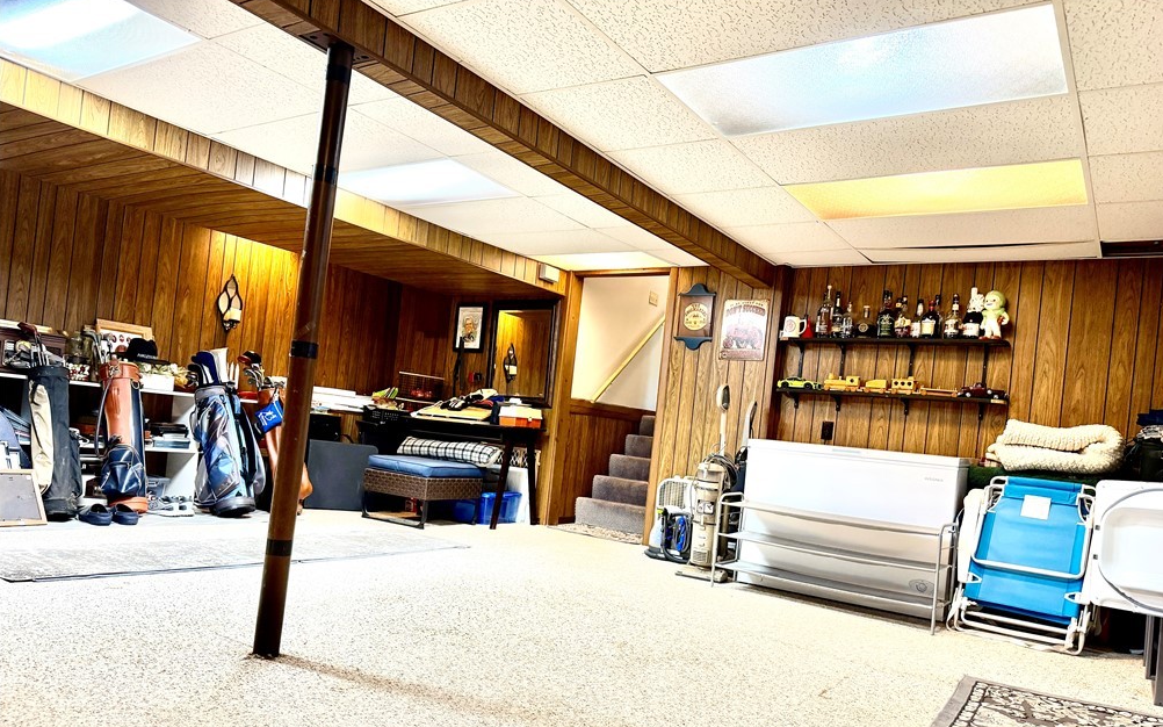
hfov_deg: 70.4
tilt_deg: +0.5
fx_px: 824
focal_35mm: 26
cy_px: 441
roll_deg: -6.1
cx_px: 592
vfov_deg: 47.3
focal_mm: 6.76
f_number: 1.78
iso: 200
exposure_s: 1/60
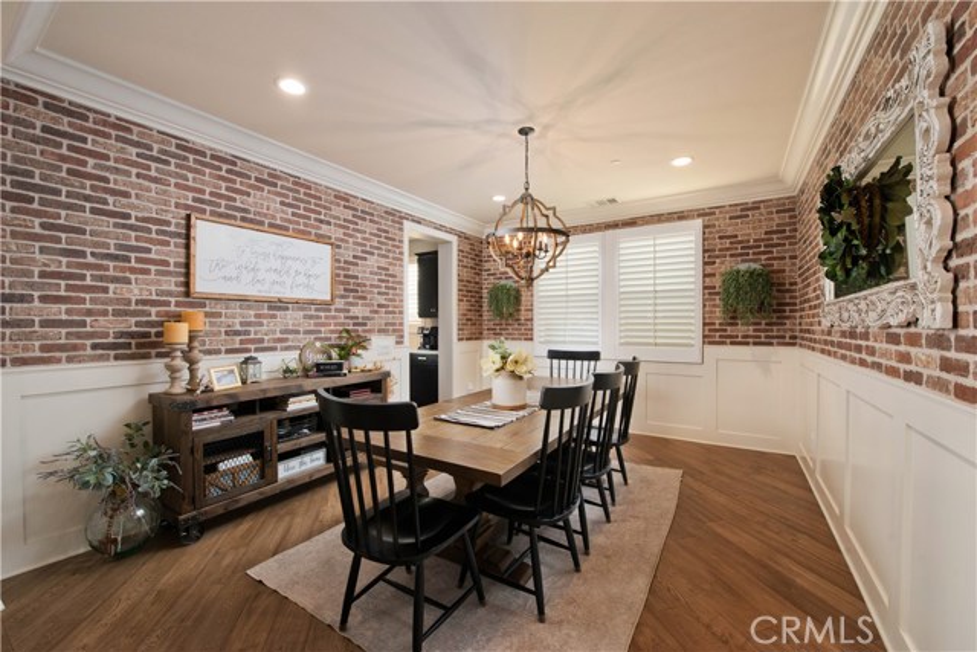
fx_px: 380
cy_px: 326
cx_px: 488
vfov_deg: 81.2
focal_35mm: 14
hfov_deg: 104.2
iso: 1000
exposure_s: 1/125
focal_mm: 14
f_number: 8
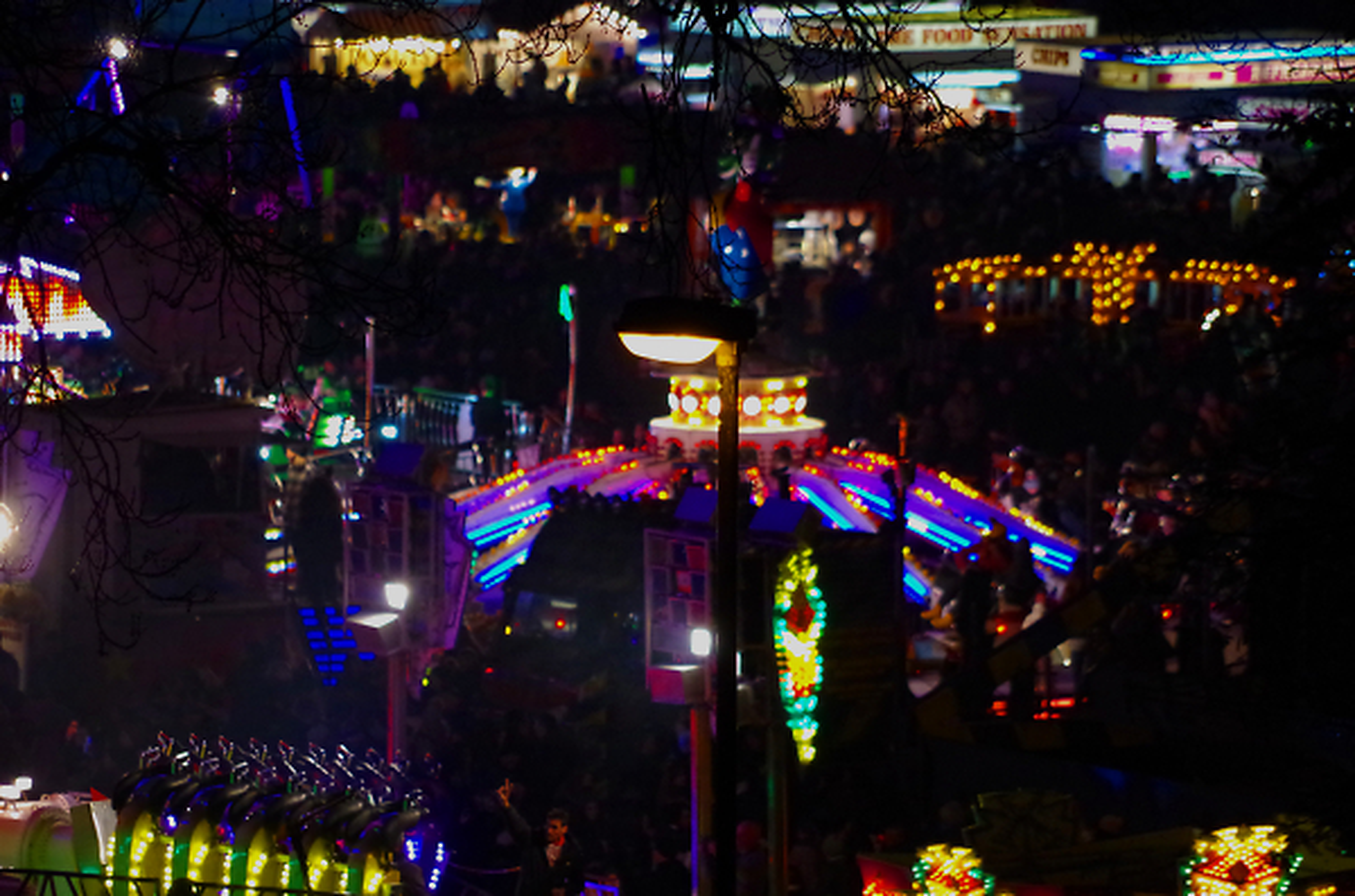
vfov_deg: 3.5
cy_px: 448
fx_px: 14644
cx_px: 678
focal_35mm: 390
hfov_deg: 5.3
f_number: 5.6
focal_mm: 260
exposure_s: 1/200
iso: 3200
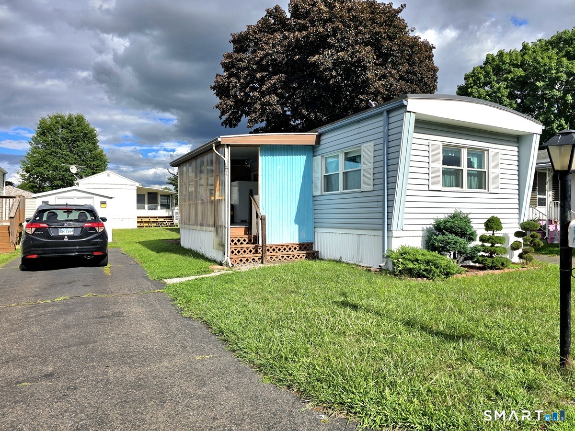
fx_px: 382
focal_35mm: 23
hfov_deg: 73.9
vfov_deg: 58.9
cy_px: 216
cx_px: 288
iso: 12
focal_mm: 6.3
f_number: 1.7
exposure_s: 1/1429
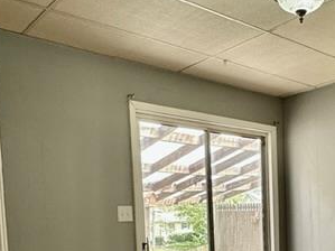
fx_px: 464
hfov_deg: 38.1
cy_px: 244
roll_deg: +1.5
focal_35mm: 48
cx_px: 270
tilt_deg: -3.2
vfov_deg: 28.6
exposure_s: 1/99
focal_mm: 2.22
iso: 50
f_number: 2.2
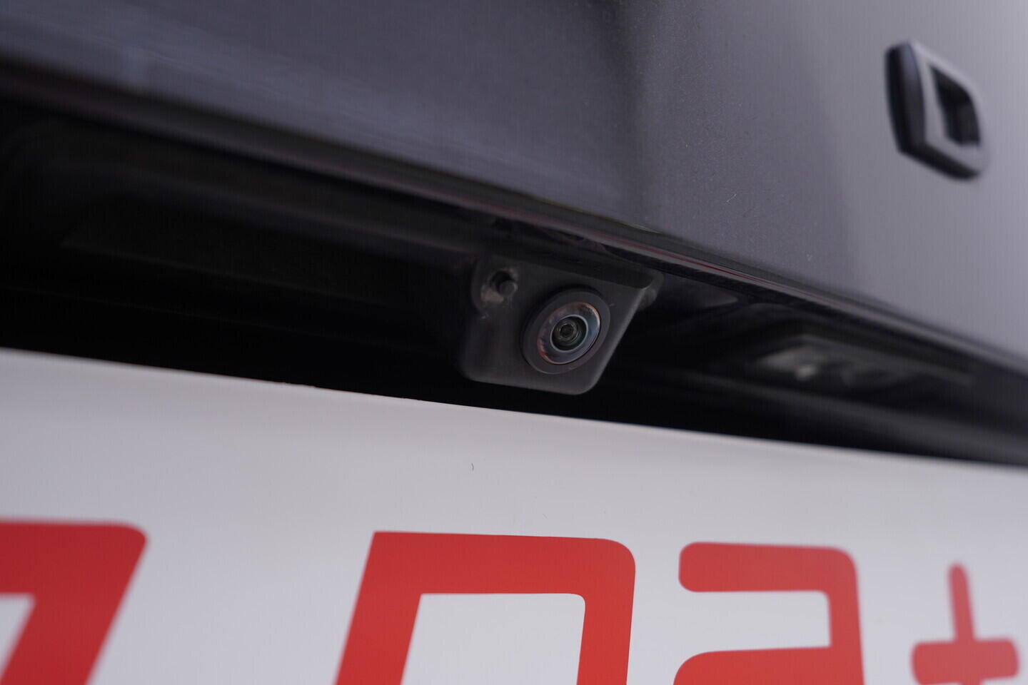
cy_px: 342
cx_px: 514
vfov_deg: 36.9
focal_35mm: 36
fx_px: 1028
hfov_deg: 53.1
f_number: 3.2
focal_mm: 24
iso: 125
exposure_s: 1/50
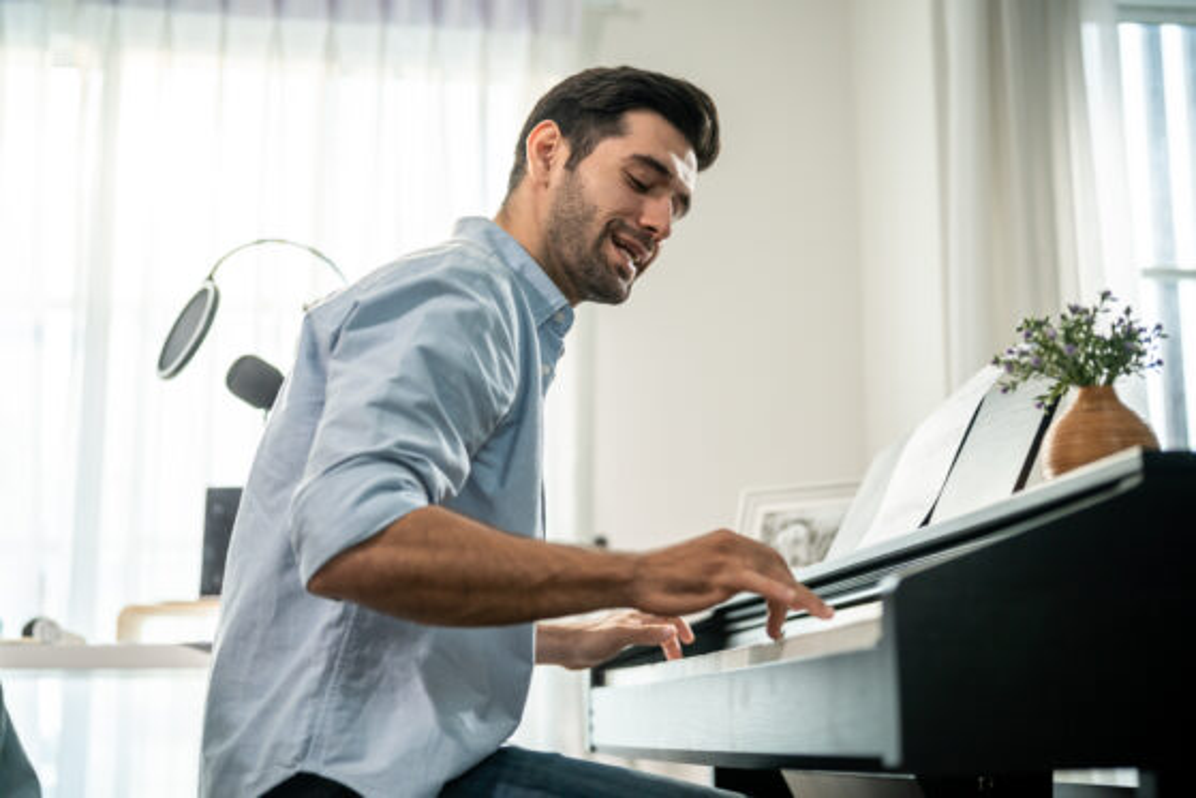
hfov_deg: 39.6
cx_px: 598
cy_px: 399
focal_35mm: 50
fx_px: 1661
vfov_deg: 27.0
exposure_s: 1/800
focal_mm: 50
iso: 320
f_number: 2
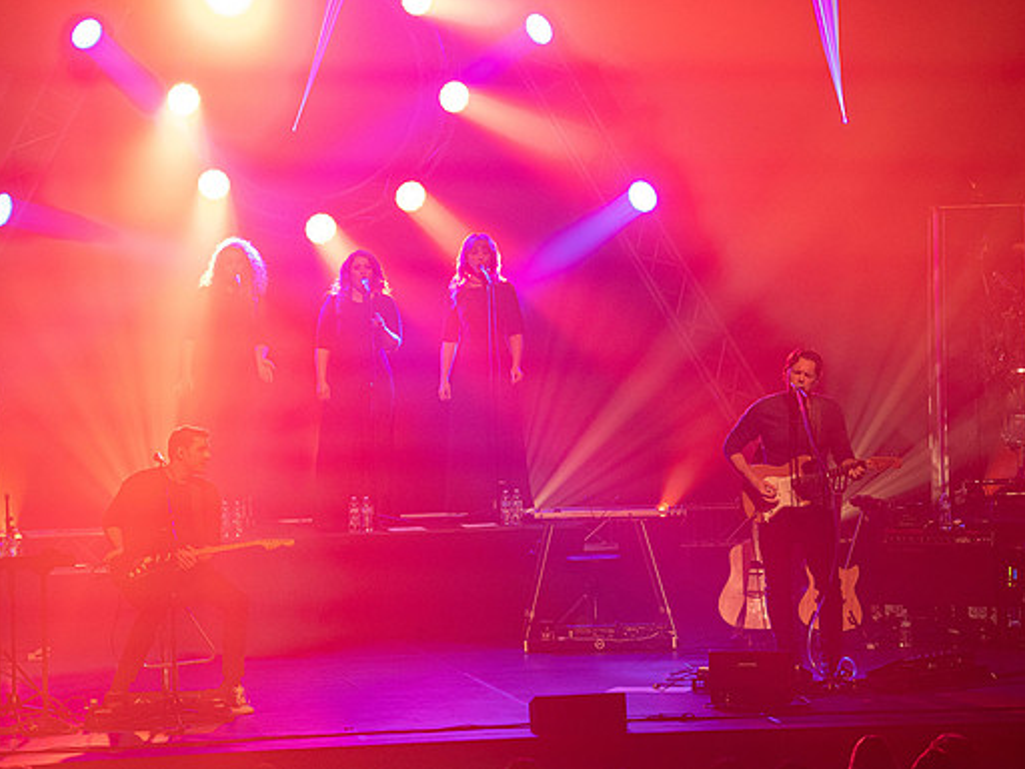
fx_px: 6455
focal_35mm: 218
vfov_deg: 6.8
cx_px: 458
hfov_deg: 9.1
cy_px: 386
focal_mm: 200
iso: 6400
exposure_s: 1/250
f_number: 5.6
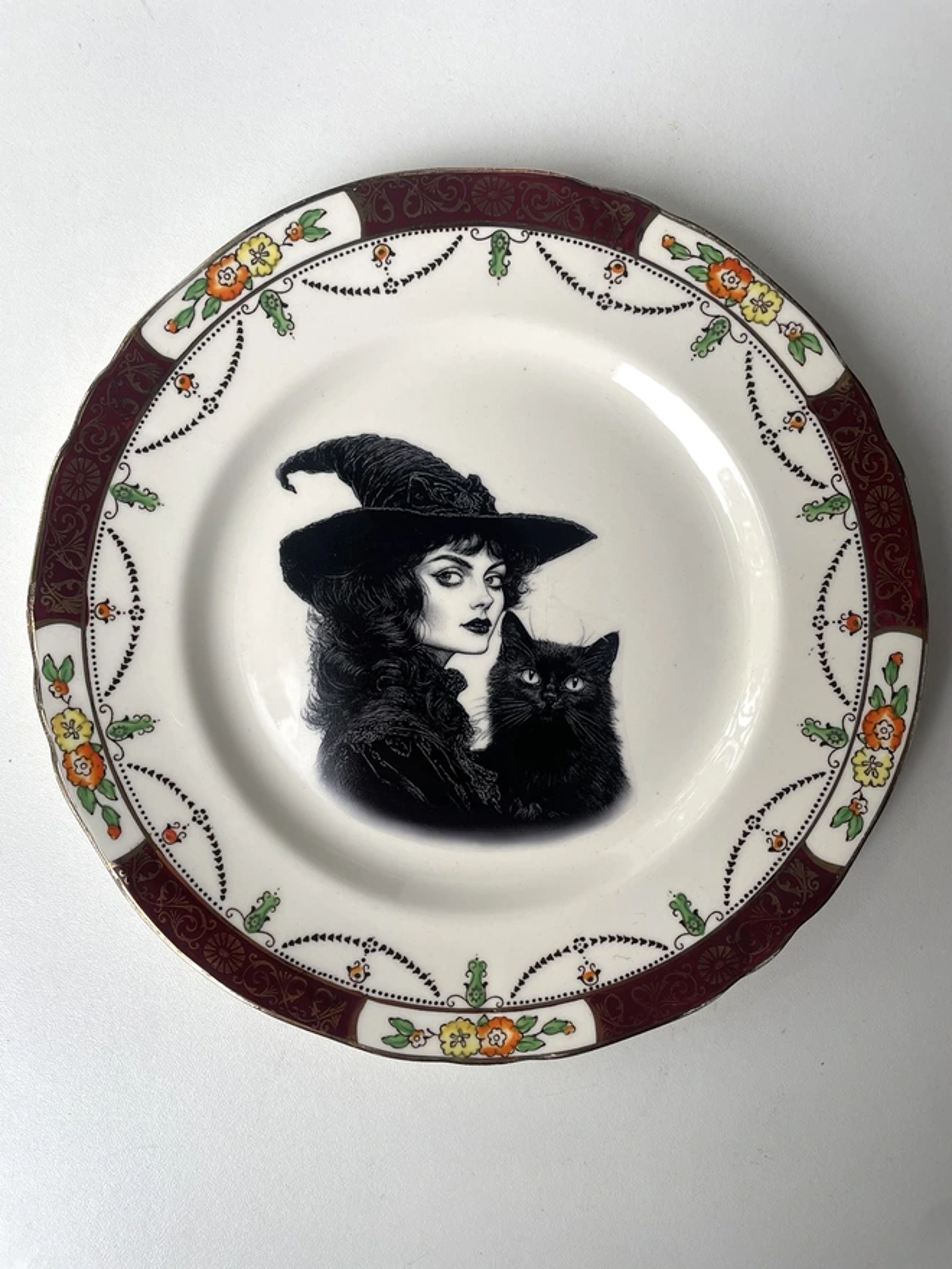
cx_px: 476
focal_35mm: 26
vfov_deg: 67.3
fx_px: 953
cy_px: 634
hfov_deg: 53.1
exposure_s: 1/239
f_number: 1.6
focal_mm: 4.2
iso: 32
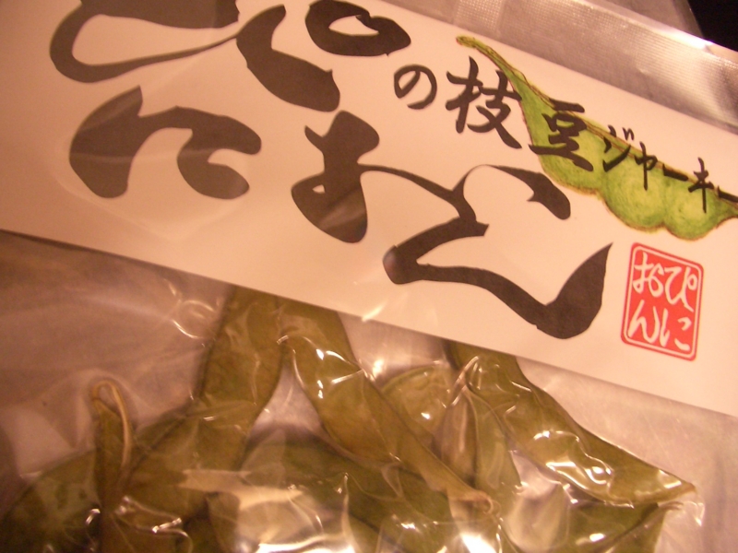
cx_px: 369
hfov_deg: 52.6
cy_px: 276
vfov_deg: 40.7
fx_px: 746
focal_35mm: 35
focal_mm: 5.8
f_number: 2.6
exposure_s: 1/25
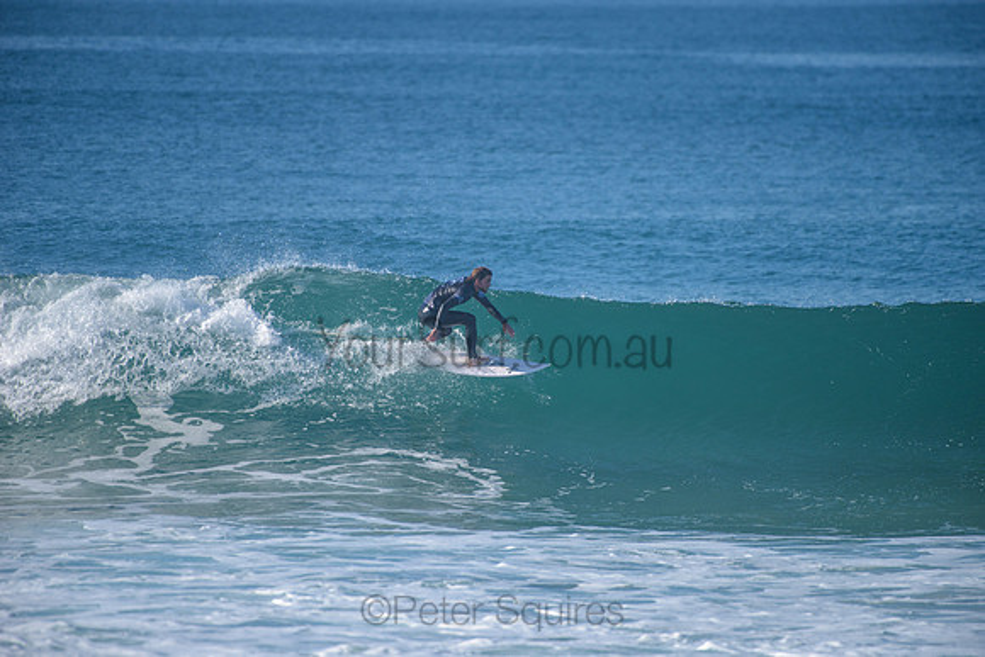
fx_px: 13683
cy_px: 328
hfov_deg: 4.1
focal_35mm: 500
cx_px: 492
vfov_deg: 2.8
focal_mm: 500
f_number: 5.6
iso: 220
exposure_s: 1/2000
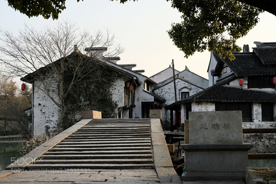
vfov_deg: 25.5
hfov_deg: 37.5
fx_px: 406
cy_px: 92
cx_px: 138
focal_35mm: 53
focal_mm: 35
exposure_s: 1/400
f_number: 5.6
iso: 400
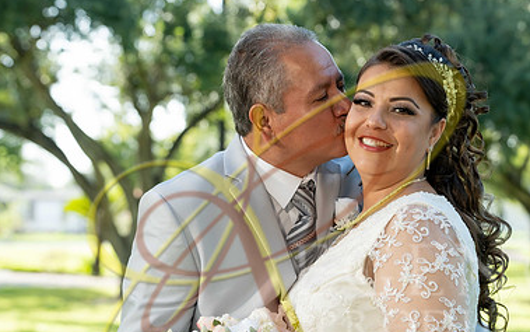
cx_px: 355
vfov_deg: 12.3
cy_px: 240
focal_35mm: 106
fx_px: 1531
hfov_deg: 19.6
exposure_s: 1/500
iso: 500
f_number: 4
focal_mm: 68
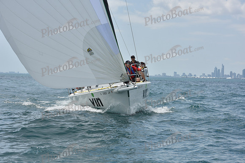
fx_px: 613
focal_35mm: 90
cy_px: 82
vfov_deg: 15.2
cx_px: 122
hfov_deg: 22.6
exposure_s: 1/1250
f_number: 8
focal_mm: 90
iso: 250
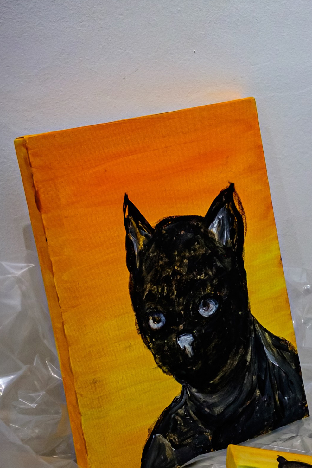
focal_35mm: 91
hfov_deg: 14.8
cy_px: 253
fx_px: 1183
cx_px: 313
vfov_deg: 22.4
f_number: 5.6
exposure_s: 1/125
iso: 400
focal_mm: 23
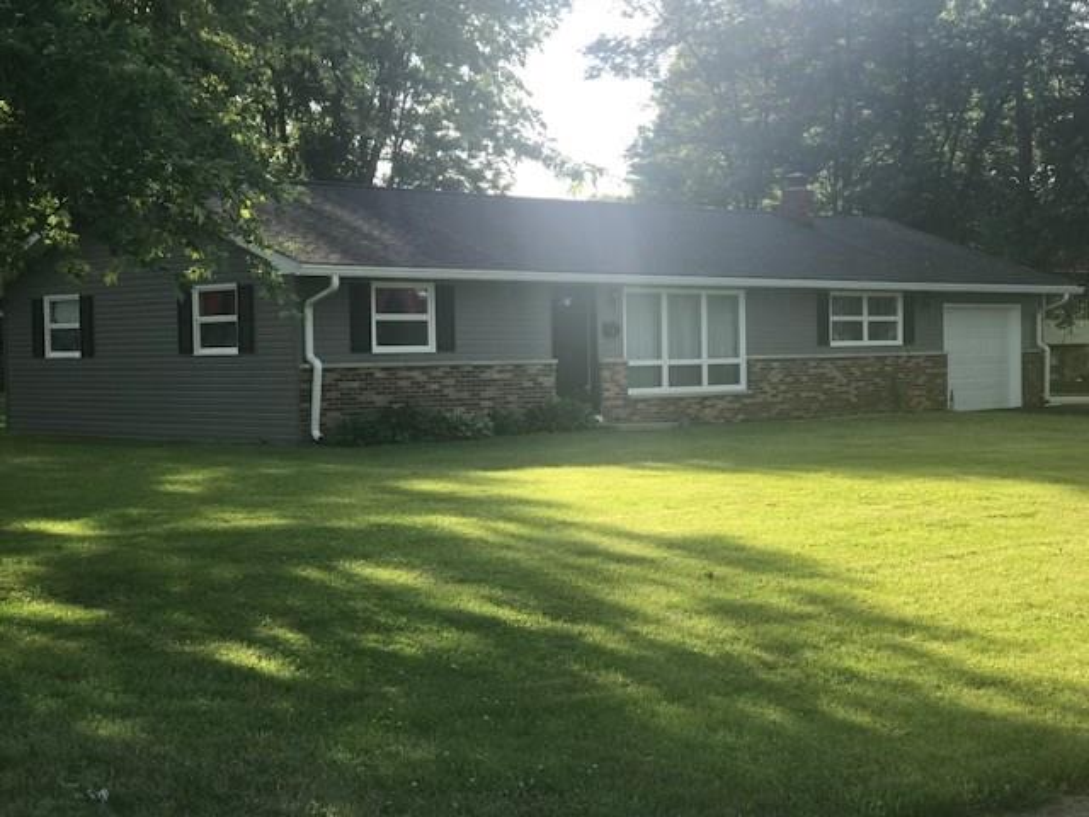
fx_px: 1793
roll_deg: +0.7
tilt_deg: -2.3
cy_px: 408
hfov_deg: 33.8
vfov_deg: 25.7
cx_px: 544
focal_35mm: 57
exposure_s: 1/200
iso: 25
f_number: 2.8
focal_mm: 6.6
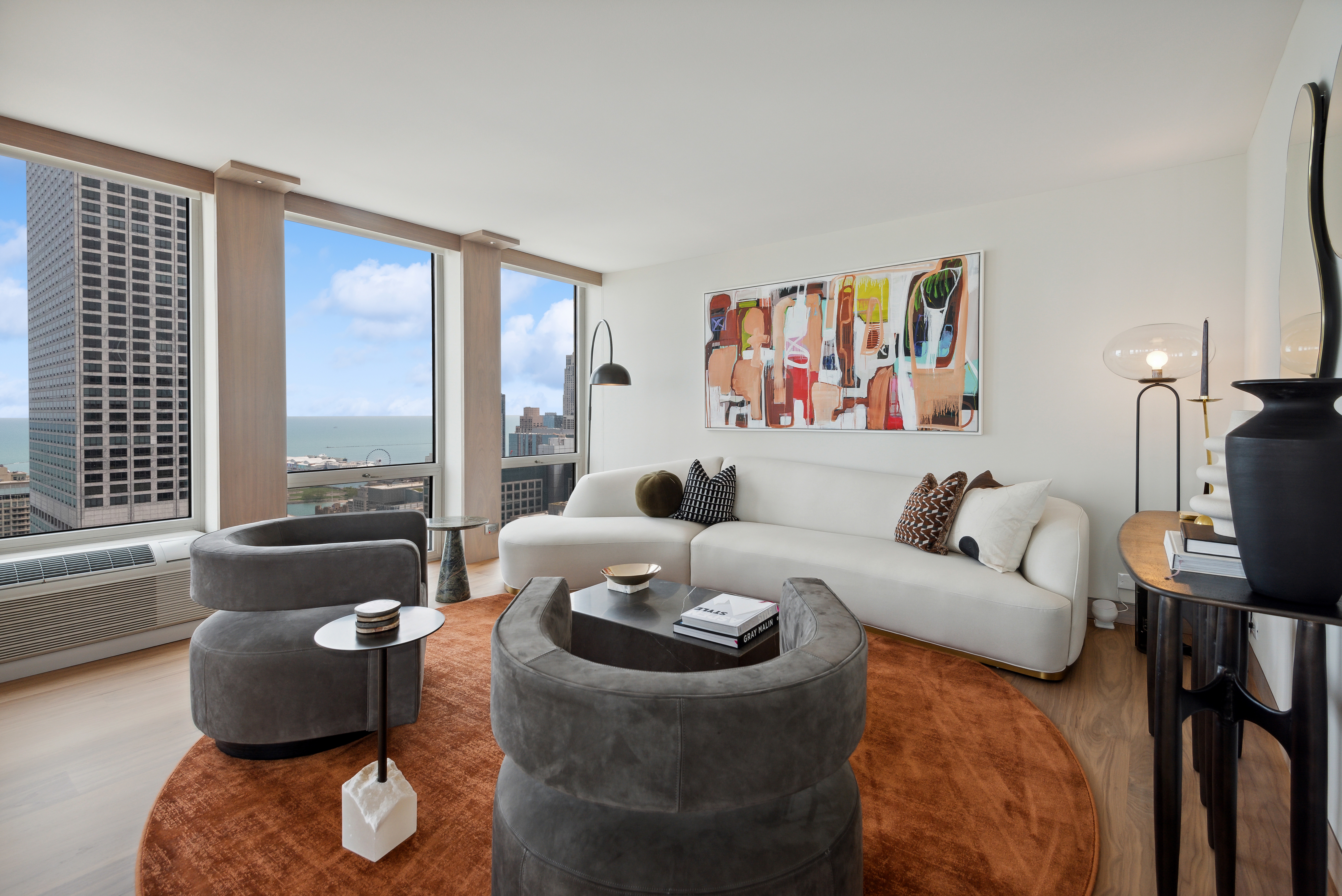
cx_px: 671
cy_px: 448
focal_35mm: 16
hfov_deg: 96.7
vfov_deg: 73.8
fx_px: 597
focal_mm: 16
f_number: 8
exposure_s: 1/60
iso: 500
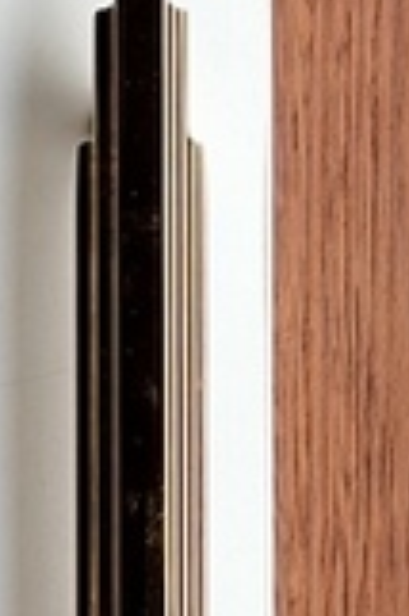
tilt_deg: -86.8
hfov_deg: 4.4
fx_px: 5294
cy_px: 884
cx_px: -363
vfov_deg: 6.6
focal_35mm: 310
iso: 64
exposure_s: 1/778
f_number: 1.78
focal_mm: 6.76
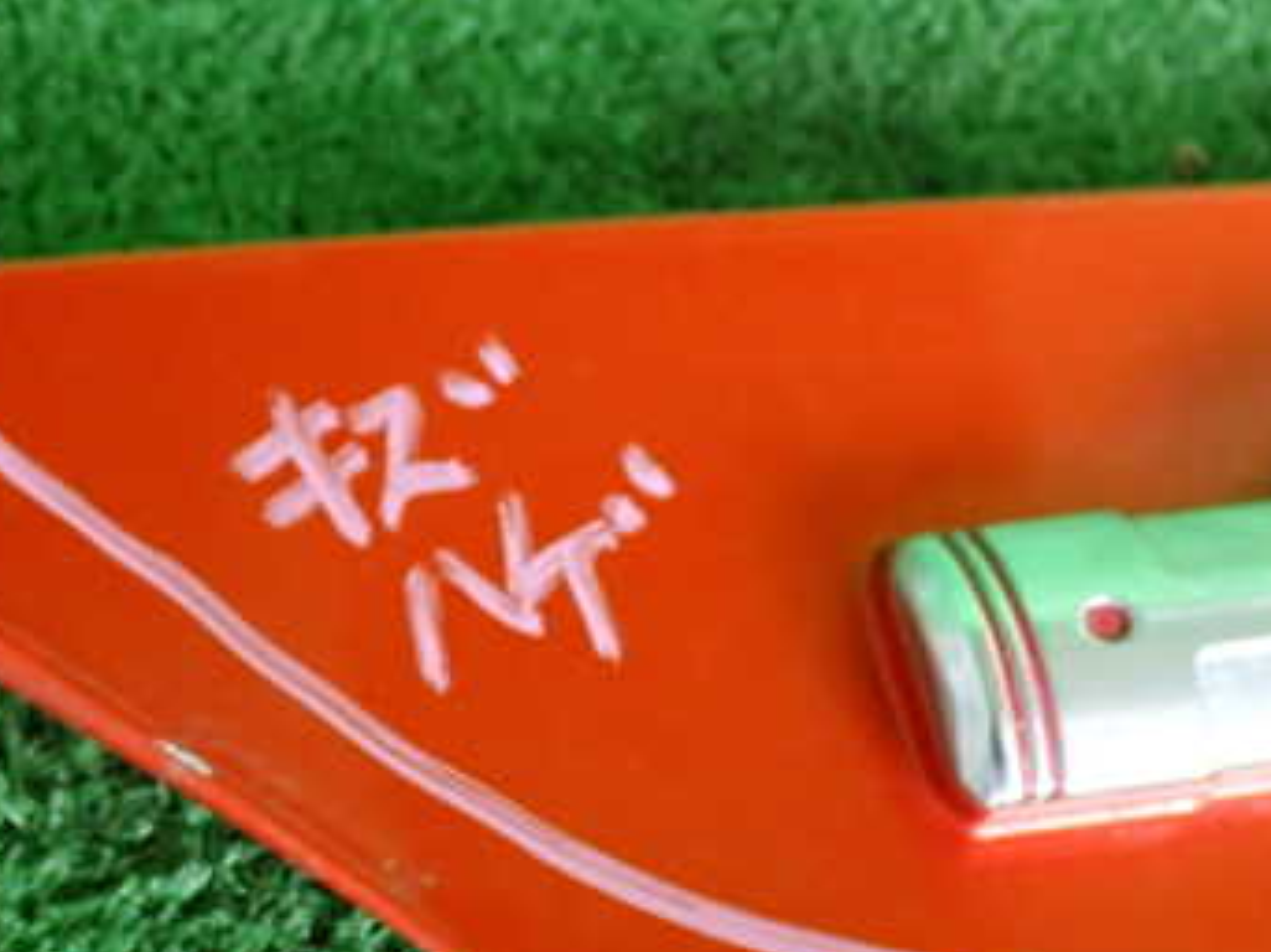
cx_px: 524
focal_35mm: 72
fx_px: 2642
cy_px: 684
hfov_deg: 27.0
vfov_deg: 20.3
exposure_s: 1/40
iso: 320
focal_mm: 7.31
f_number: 2.8
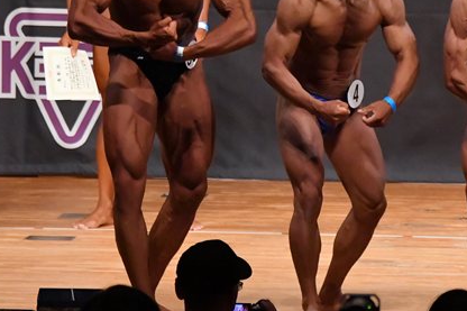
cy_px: 99
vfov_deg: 3.1
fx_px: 5796
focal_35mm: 447
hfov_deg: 4.6
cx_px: 241
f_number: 5.6
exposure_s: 1/400
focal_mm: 160
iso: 9000
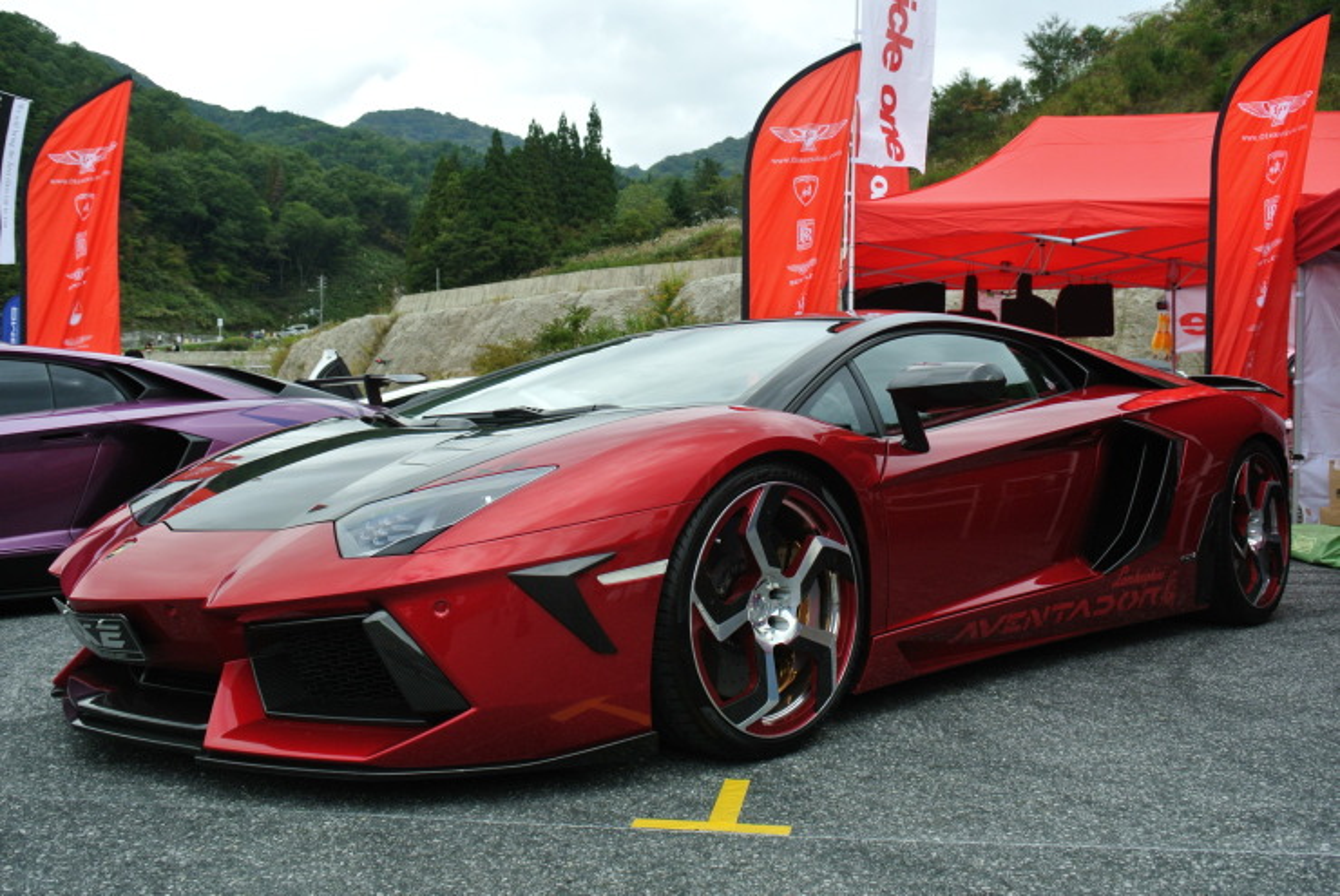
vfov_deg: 41.2
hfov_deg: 58.7
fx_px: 1192
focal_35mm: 32
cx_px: 670
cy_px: 448
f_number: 4.5
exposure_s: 1/500
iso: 100
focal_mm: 12.1
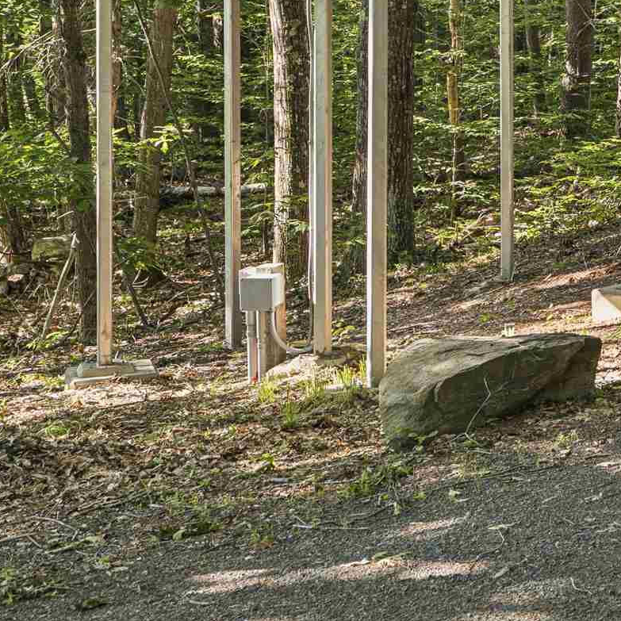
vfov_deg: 16.7
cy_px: -118
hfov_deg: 15.1
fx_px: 2030
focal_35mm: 100
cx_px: 1111
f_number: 7.1
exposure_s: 1/15
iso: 250
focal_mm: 30
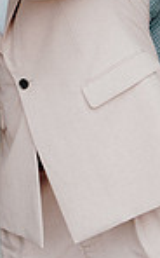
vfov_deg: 20.5
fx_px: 672
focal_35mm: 96
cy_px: -36
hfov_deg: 13.6
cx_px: 56
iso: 250
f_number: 3.5
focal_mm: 24
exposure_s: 1/200
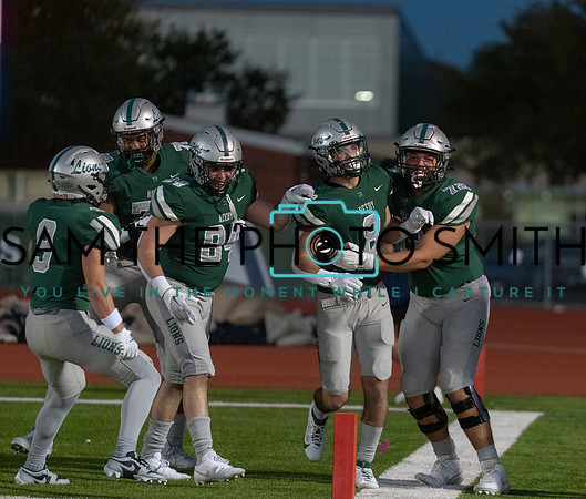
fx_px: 4324
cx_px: 389
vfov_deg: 6.6
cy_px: 239
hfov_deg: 7.7
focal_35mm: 243
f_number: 2.8
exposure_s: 1/1250
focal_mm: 200
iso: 5000
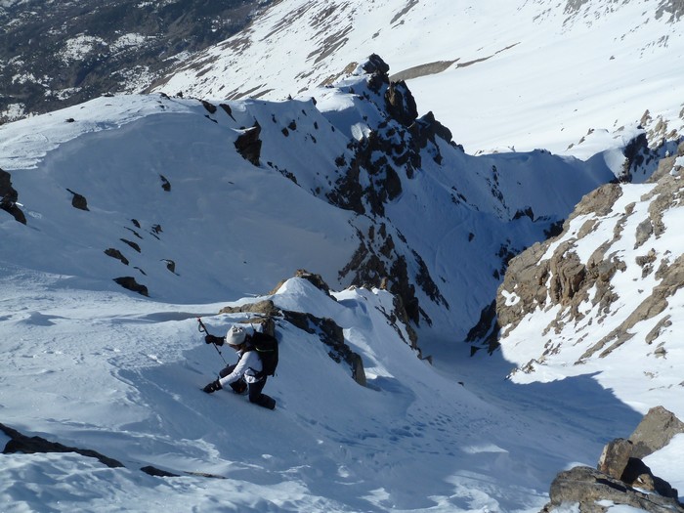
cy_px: 256
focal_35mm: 37
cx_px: 342
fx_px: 731
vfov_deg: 38.7
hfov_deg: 50.1
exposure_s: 1/640
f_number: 5.6
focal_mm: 6.1
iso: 80
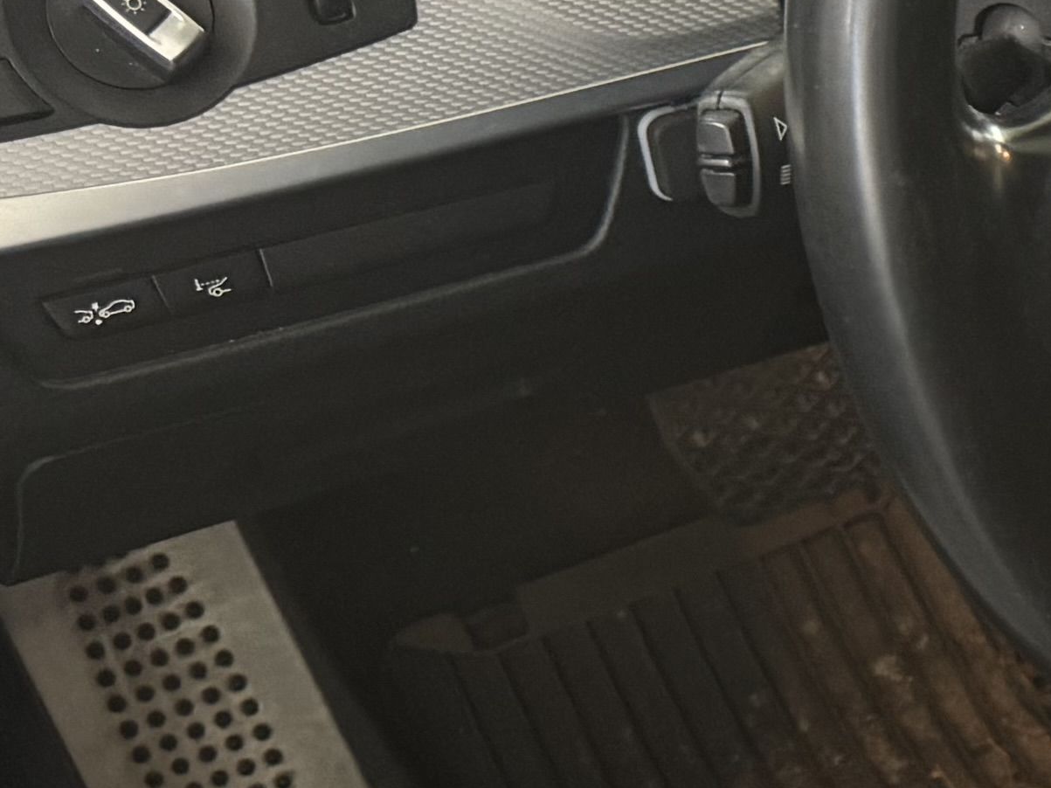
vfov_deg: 12.9
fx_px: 3461
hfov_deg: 14.5
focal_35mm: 114
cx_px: 2062
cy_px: 592
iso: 320
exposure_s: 1/50
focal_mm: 6.76
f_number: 1.78
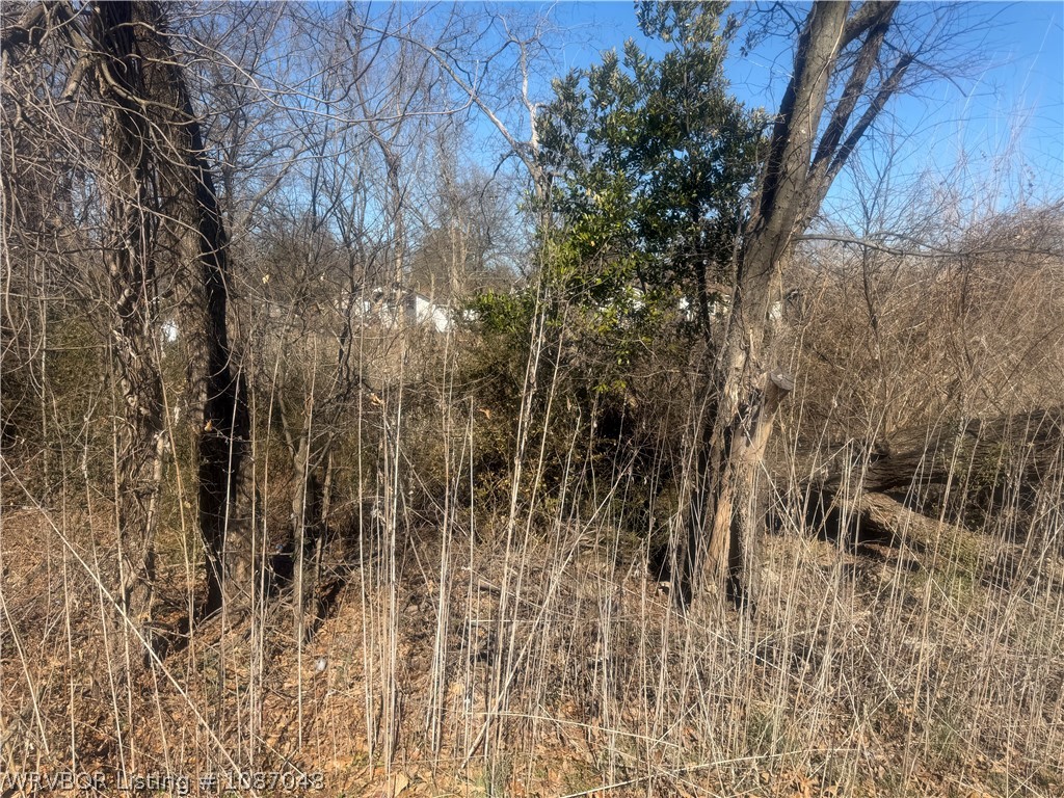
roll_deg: -2.1
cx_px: 532
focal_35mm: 24
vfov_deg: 56.8
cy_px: 399
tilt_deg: -6.6
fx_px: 738
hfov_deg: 71.6
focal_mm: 6.76
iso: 80
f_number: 1.78
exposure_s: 1/3279
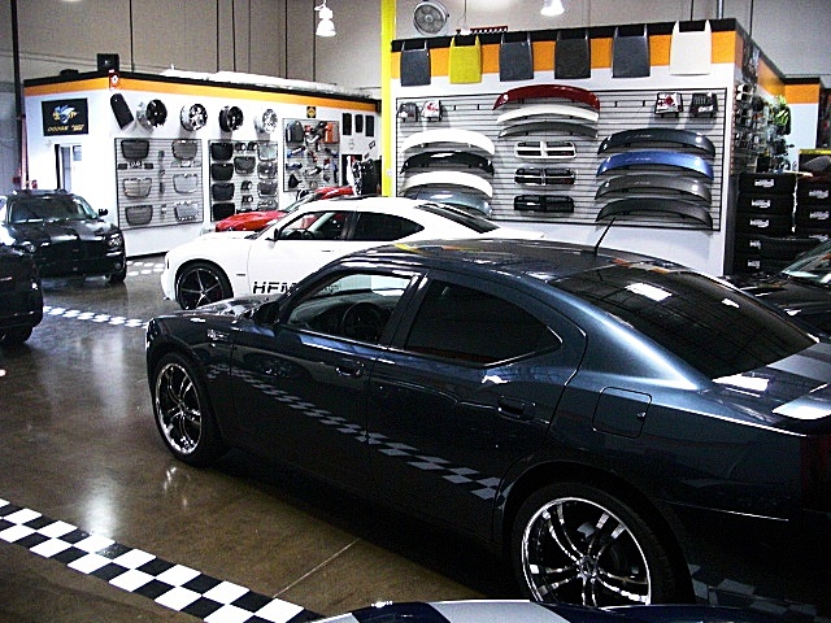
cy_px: 312
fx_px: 864
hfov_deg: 51.4
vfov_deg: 39.7
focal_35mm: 36
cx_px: 416
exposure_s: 1/60
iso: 800
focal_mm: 6.3
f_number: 2.8
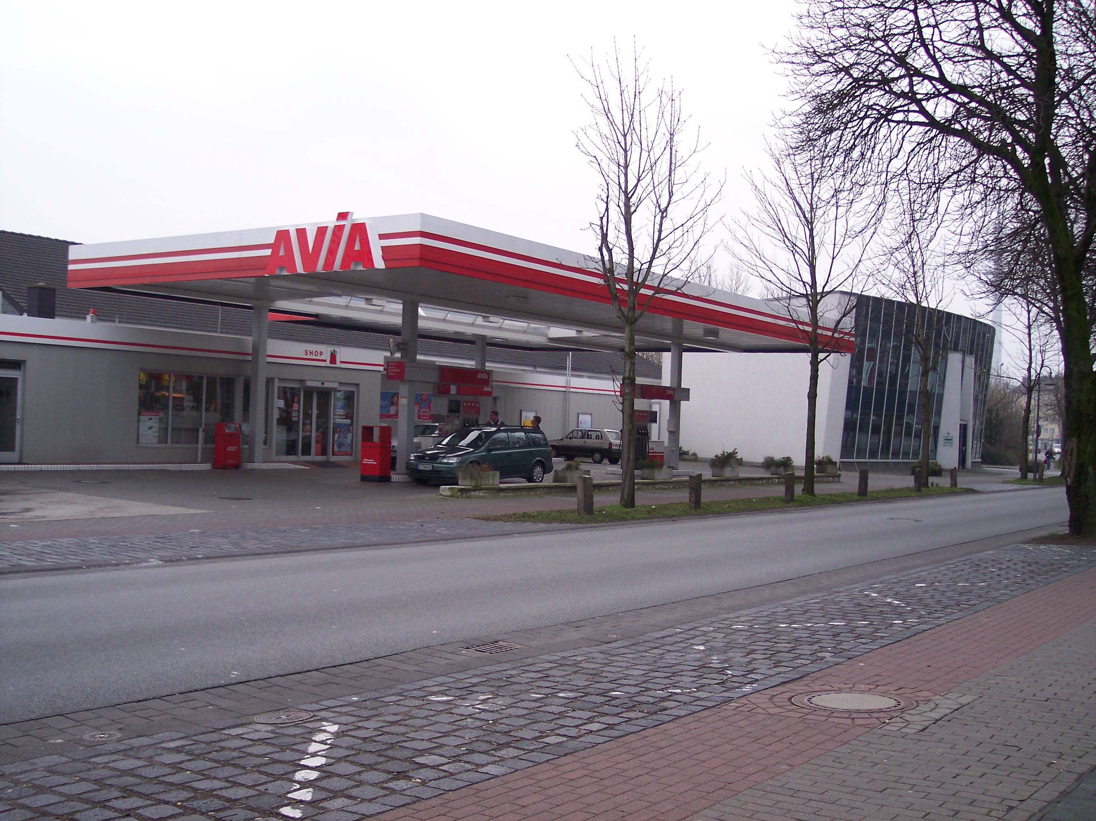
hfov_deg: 49.0
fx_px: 1202
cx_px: 548
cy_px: 410
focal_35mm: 38
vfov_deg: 37.7
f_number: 2.8
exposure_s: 1/700
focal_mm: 8
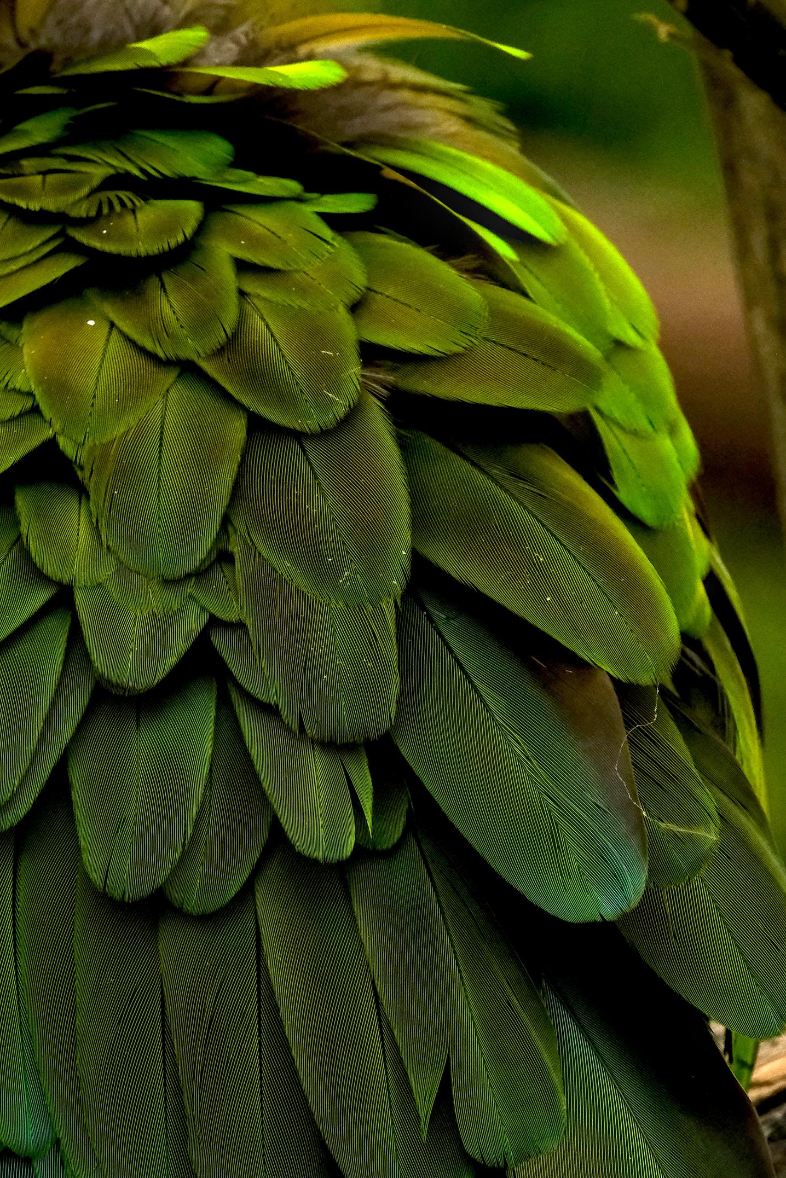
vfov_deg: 1.3
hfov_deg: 0.9
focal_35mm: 1615
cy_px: 819
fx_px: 52870
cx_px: 226
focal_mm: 600
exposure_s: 1/1000
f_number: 8
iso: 2500
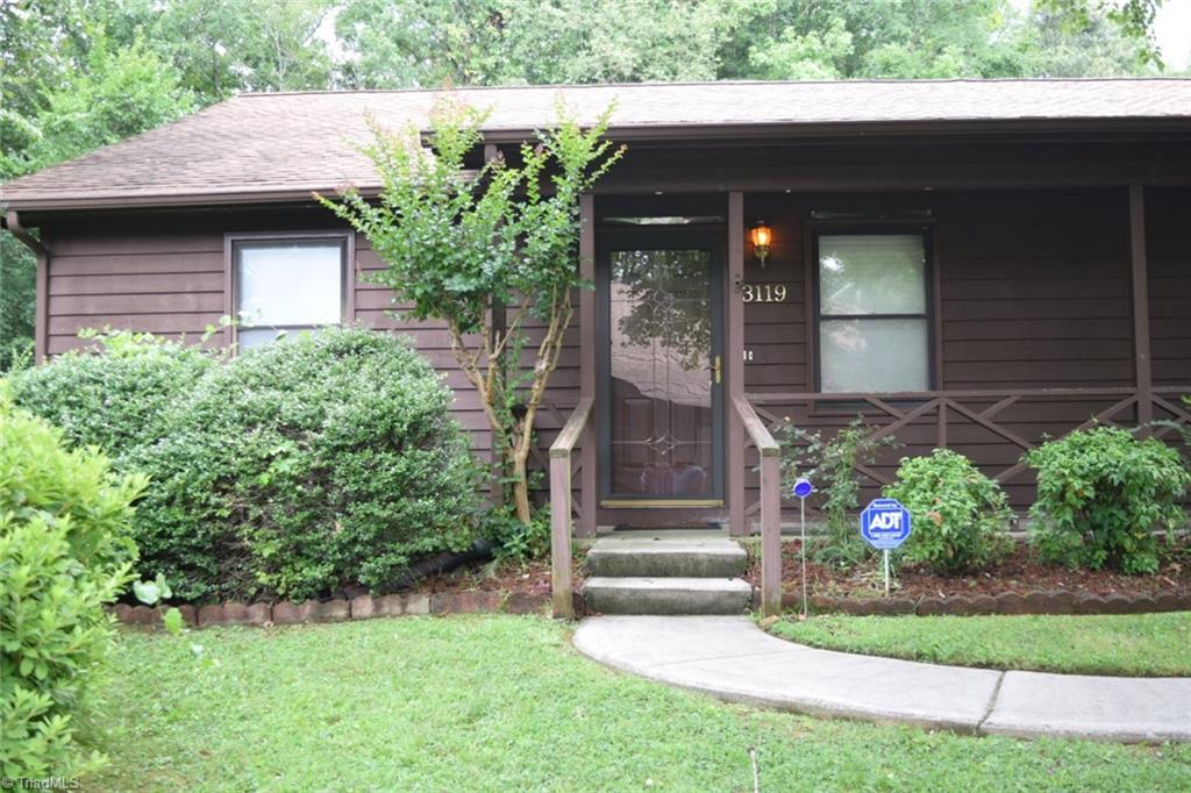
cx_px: 596
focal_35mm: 38
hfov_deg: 51.3
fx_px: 1240
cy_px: 396
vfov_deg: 35.5
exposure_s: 1/100
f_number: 5
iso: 400
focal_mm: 25
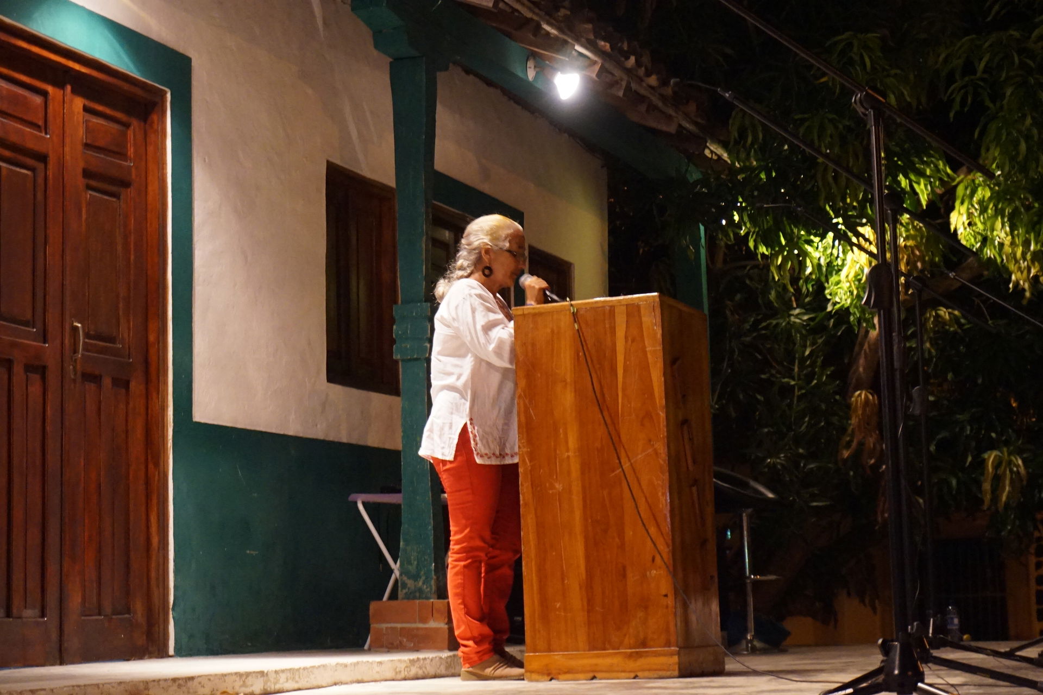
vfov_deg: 18.2
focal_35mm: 75
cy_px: 348
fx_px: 2173
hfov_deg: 27.0
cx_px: 522
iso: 3200
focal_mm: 50
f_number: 5.6
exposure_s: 1/20
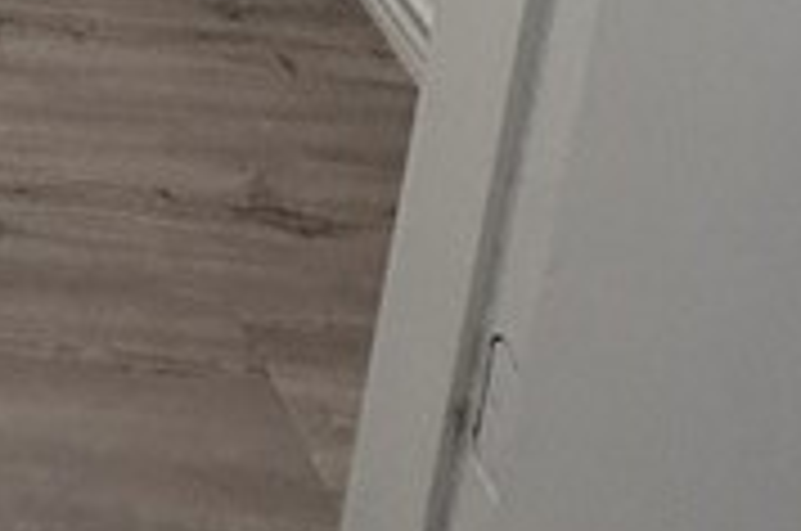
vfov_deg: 10.6
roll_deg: -0.8
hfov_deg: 17.3
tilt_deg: -10.8
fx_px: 1866
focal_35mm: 84
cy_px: -1098
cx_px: -814
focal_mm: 2.22
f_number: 2.2
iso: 200
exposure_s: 1/120
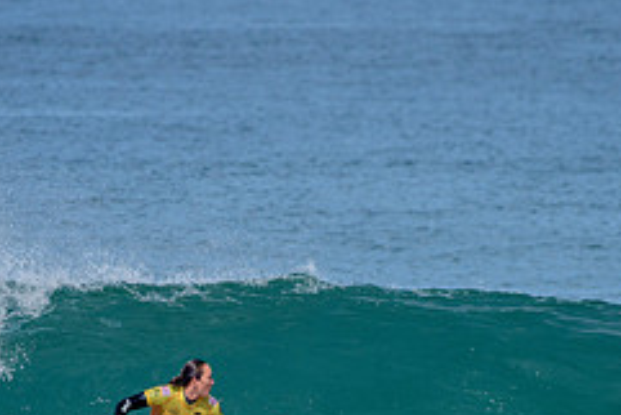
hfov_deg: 1.7
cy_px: 434
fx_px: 20798
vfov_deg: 1.1
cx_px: 253
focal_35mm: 1205
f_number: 6.3
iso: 250
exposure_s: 1/2500
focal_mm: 500
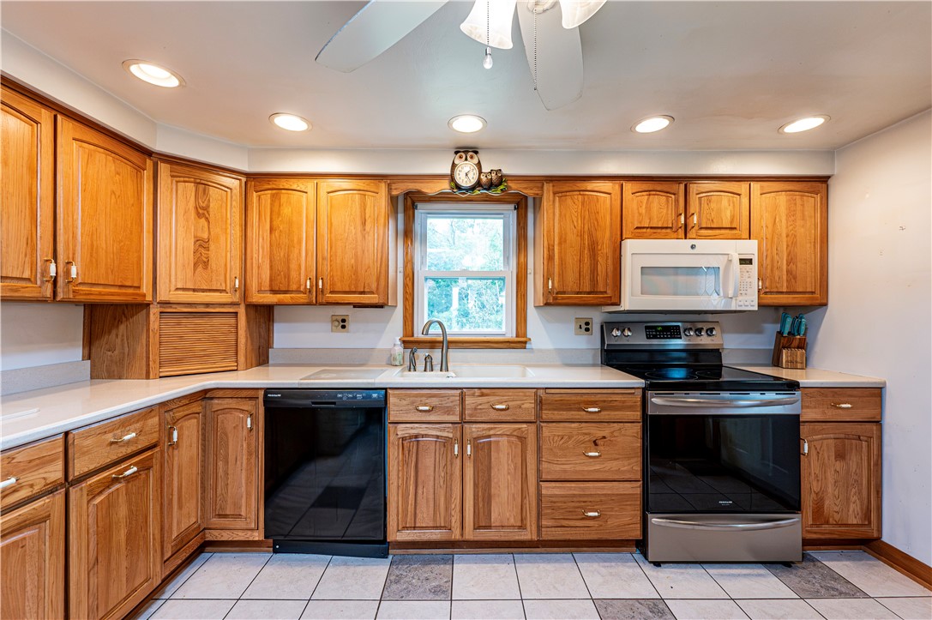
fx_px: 362
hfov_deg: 104.3
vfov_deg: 81.1
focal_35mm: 14
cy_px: 310
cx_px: 466
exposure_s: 1/100
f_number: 8
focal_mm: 14
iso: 2500
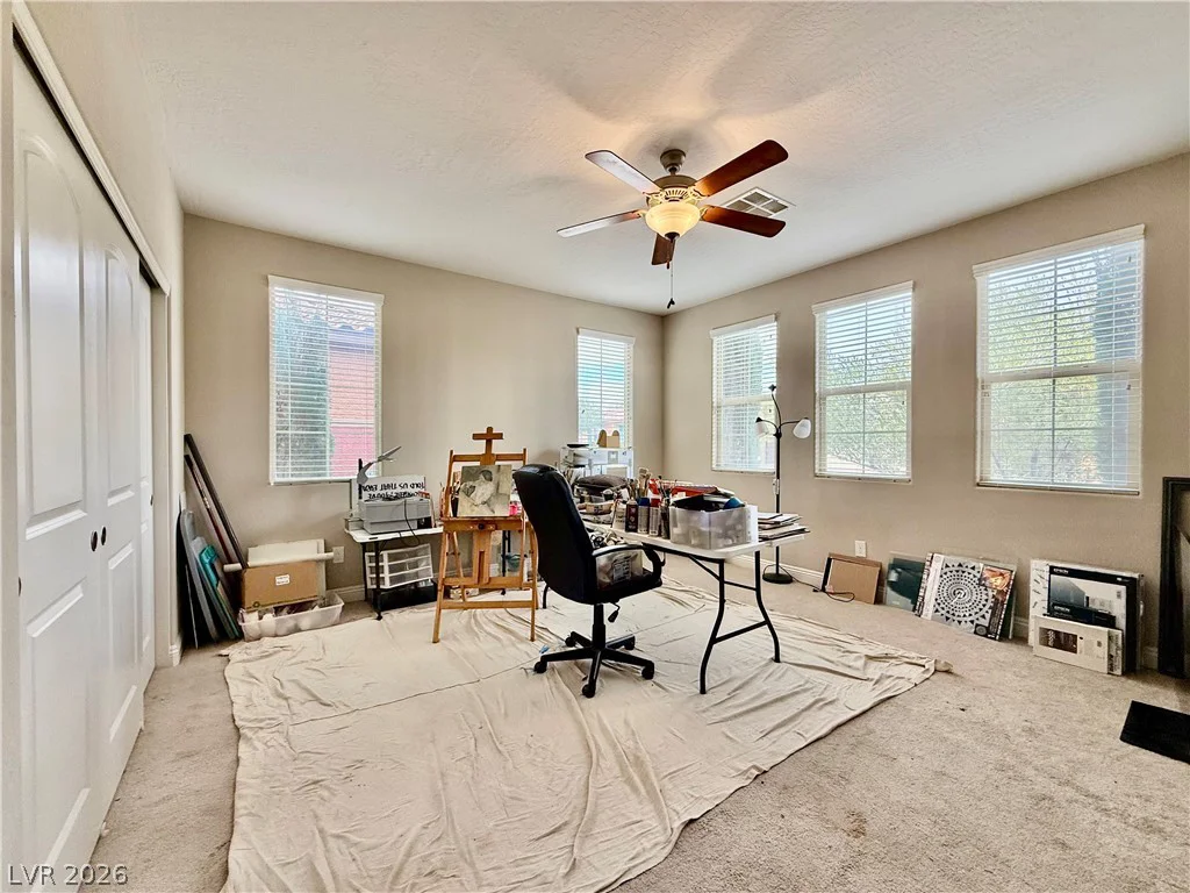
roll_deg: -0.1
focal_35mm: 14
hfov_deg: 102.1
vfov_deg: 85.7
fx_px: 481
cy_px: 446
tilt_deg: +0.3
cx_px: 595
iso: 100
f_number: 2.2
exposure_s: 1/99
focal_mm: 2.22
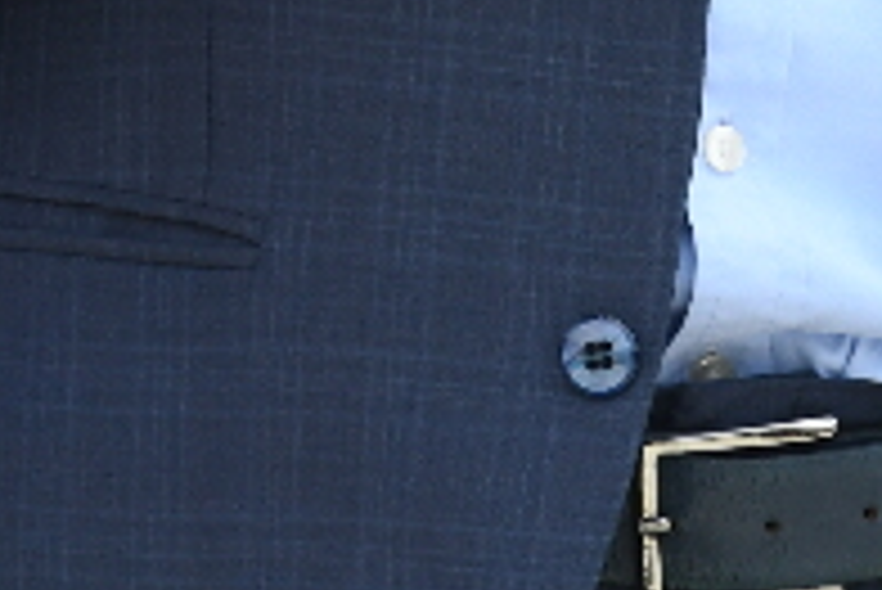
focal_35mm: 1206
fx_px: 29568
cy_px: -1290
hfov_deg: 1.7
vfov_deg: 1.1
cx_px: -4
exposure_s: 1/800
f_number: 6.3
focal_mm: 185
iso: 500
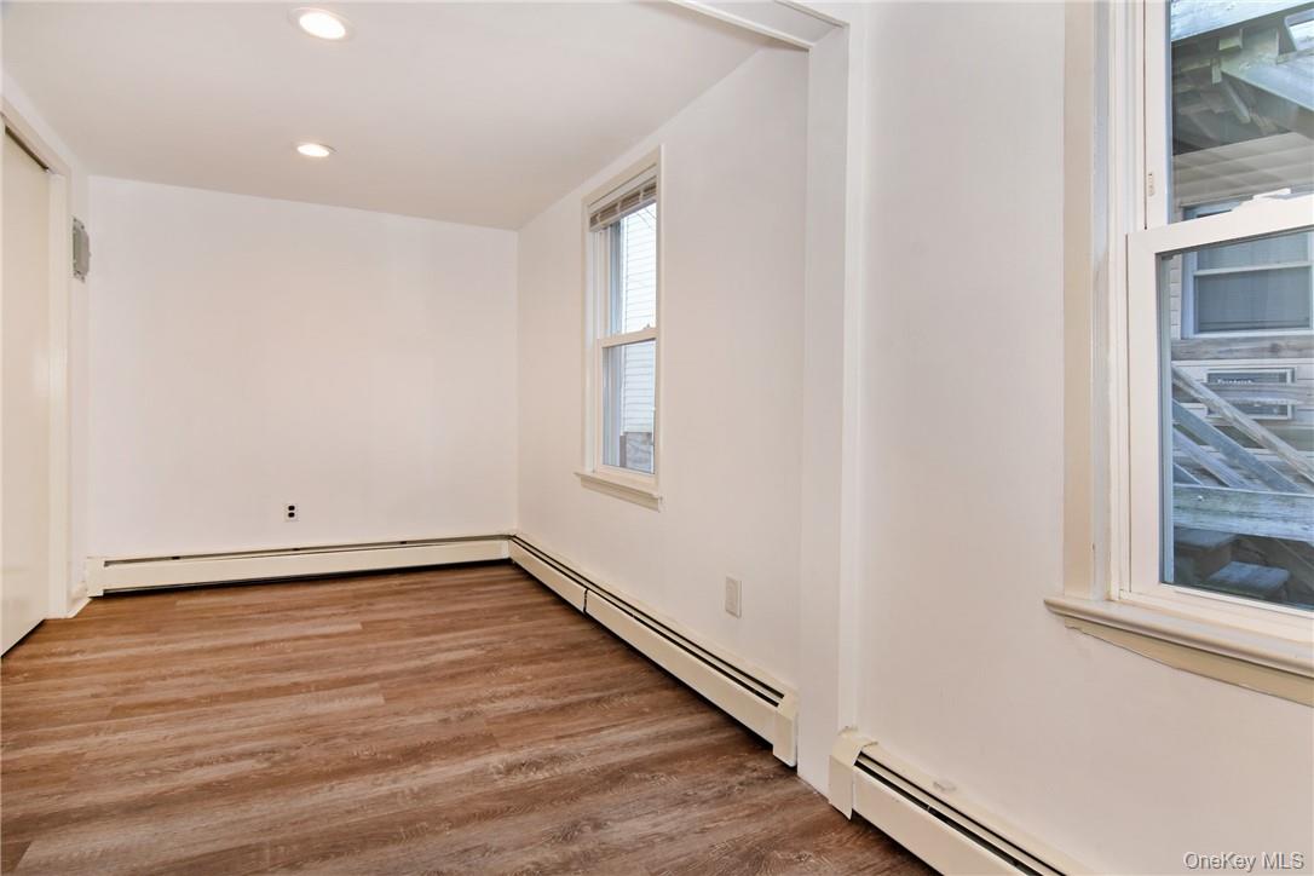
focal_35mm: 18
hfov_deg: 90.0
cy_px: 438
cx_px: 657
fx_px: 657
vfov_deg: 67.4
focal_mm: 12
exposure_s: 1/25
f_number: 11
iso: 800
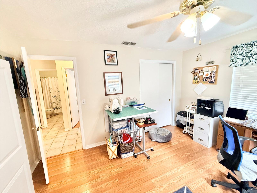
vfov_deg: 85.7
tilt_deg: -8.8
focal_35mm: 14
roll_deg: +2.3
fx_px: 104
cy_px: 96
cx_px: 128
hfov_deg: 102.1
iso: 250
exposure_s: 1/60
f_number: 2.2
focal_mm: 2.22
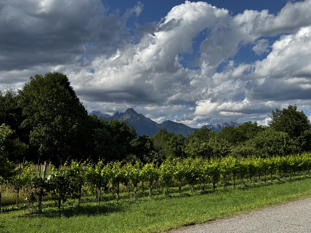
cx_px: 156
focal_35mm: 48
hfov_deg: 39.7
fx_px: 431
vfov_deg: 30.3
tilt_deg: +5.1
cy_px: 116
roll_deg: -1.4
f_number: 1.78
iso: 64
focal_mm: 6.76
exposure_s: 1/6410
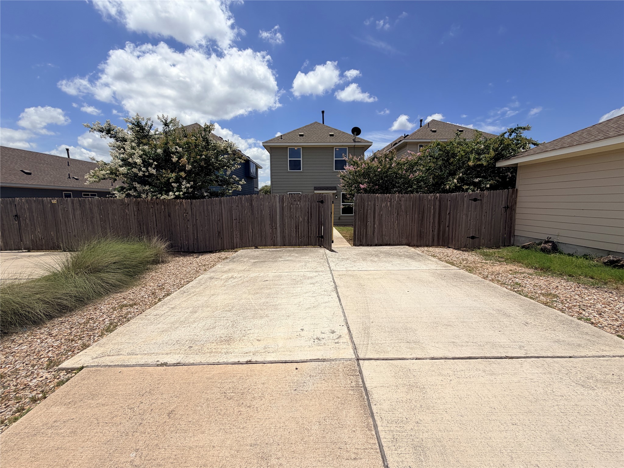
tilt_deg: -7.5
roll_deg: +0.5
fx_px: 252
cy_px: 234
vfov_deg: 85.7
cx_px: 312
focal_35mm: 14
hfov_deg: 102.1
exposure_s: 1/1795
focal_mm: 2.22
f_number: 2.2
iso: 20
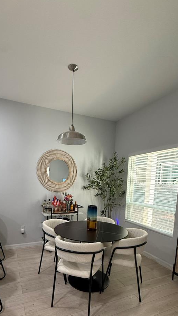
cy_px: 204
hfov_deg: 55.8
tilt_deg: -7.0
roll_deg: -1.6
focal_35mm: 20
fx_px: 168
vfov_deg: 84.4
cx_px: 80
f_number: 2.2
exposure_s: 1/120
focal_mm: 2.22
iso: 320
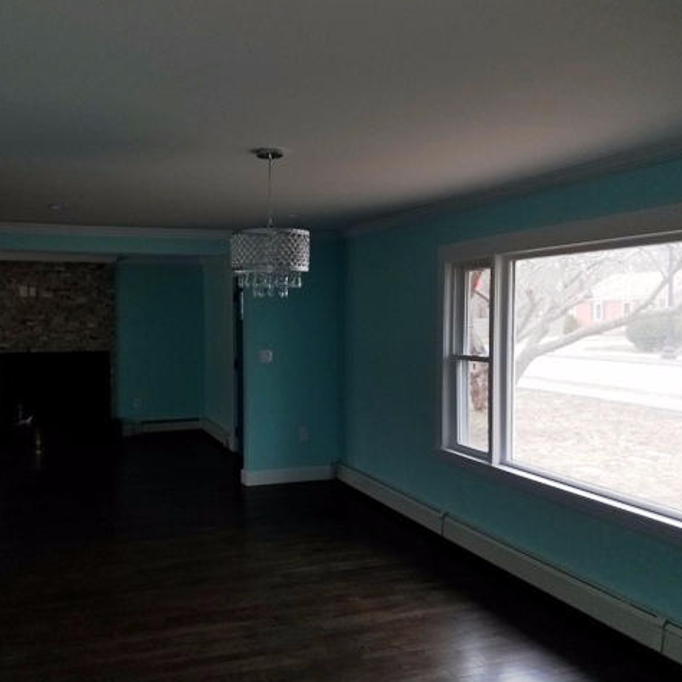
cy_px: 341
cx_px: 243
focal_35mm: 31
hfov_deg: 51.8
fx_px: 691
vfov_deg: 52.5
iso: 50
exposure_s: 1/60
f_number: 1.7
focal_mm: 4.2
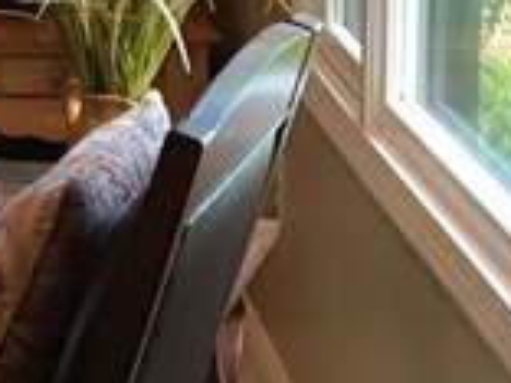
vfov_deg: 7.7
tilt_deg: -5.9
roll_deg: +0.1
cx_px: -570
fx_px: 2805
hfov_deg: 9.6
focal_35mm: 190
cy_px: -187
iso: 64
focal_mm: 4.15
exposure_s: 1/30
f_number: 2.2
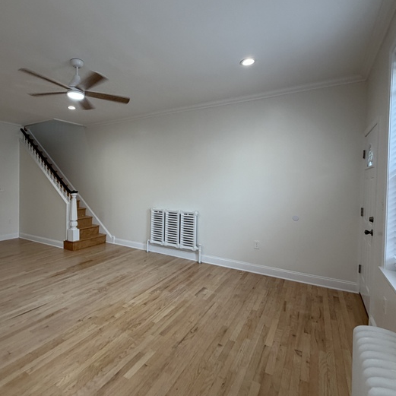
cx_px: 158
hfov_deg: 76.8
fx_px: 246
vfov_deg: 77.6
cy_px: 188
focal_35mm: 19
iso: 160
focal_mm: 2.22
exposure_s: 1/120
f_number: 2.2
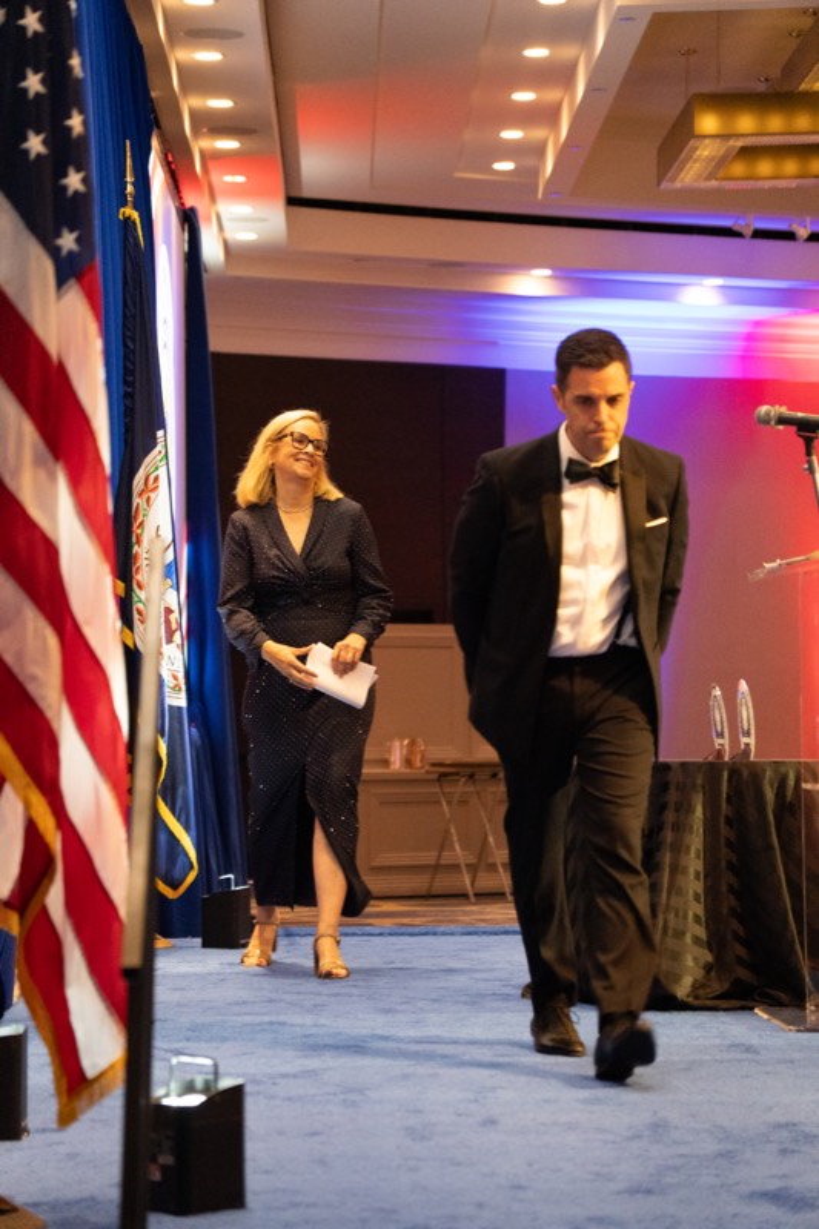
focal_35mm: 105
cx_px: 410
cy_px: 614
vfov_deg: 19.5
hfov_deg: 13.0
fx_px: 3584
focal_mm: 70
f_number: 2.8
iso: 6400
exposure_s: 1/80
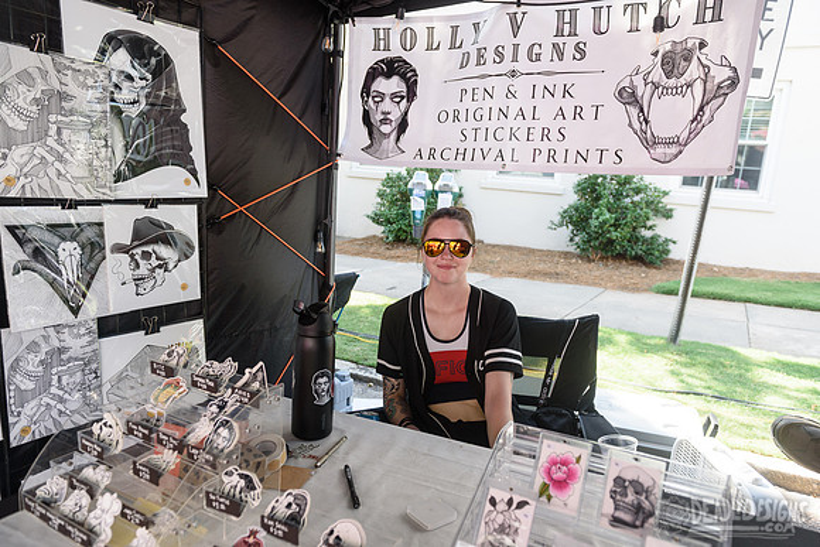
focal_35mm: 24
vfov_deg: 53.2
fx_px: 547
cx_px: 410
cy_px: 274
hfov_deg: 73.7
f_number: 5
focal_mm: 24
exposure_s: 1/250
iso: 400
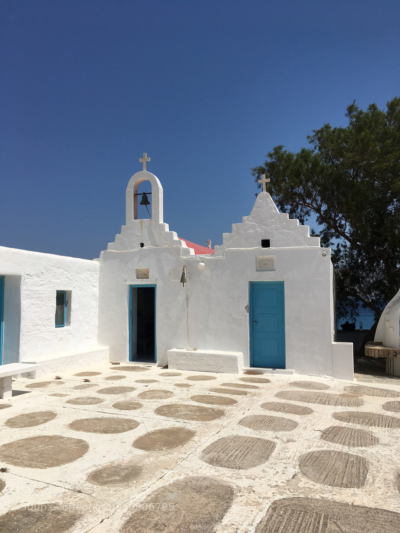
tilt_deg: +3.6
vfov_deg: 61.7
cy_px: 266
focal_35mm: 29
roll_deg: -0.2
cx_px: 200
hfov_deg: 48.2
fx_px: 447
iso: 25
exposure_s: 1/5128
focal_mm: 4.15
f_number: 2.2
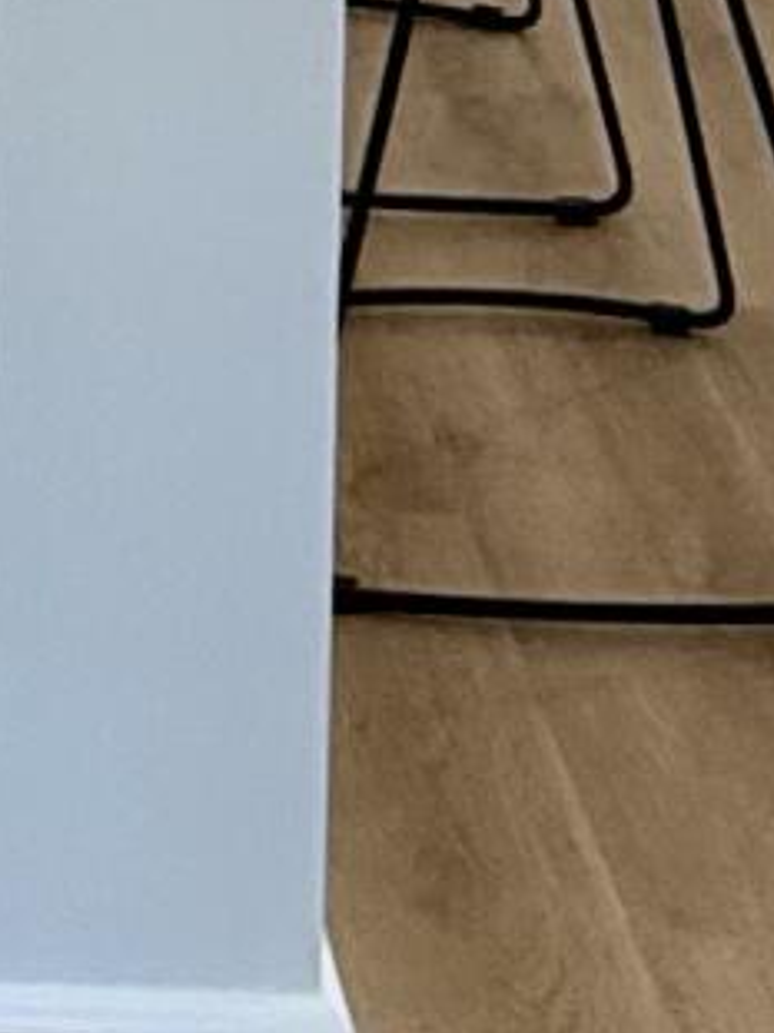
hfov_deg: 10.6
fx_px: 4027
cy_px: -1442
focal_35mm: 135
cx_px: -402
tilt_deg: -0.7
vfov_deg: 11.9
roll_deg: -1.3
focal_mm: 2.22
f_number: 2.2
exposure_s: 1/120
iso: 125
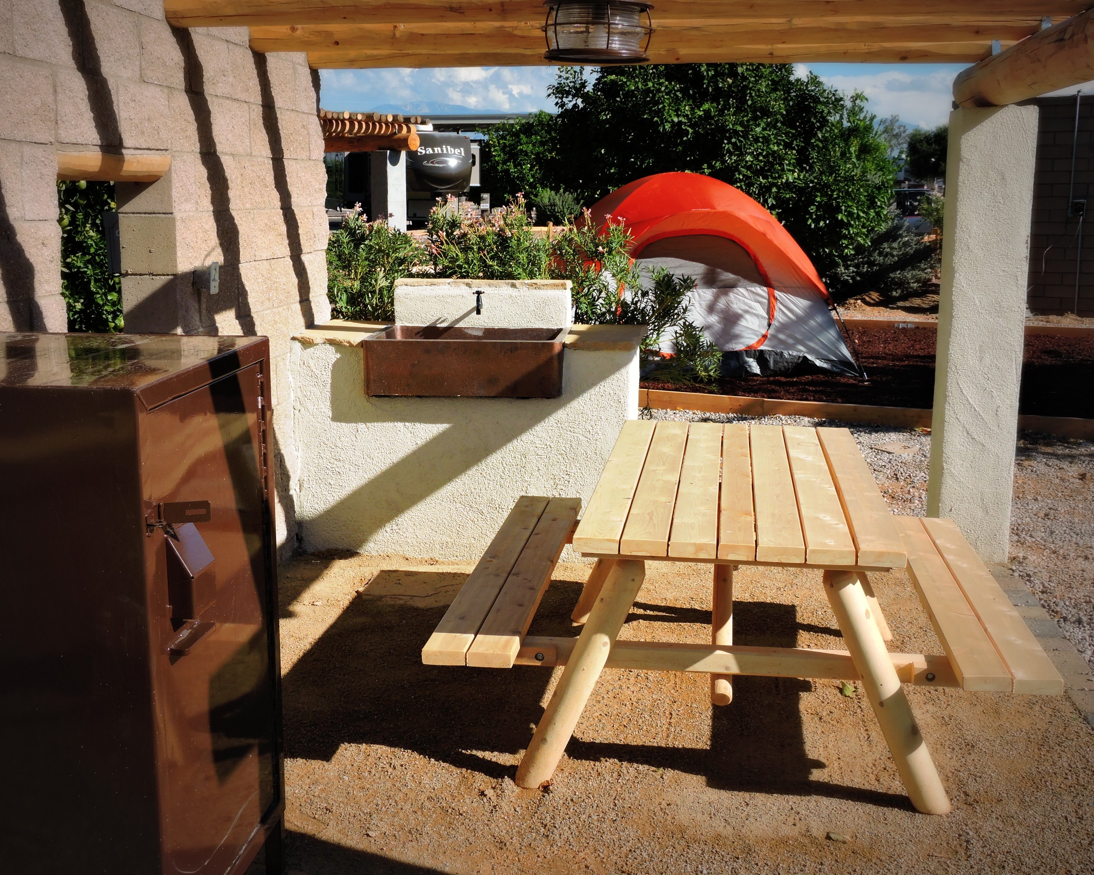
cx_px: 512
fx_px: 1360
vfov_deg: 35.7
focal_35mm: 42
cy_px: 441
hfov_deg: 43.8
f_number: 3.8
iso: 100
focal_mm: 7.2
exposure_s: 1/1000
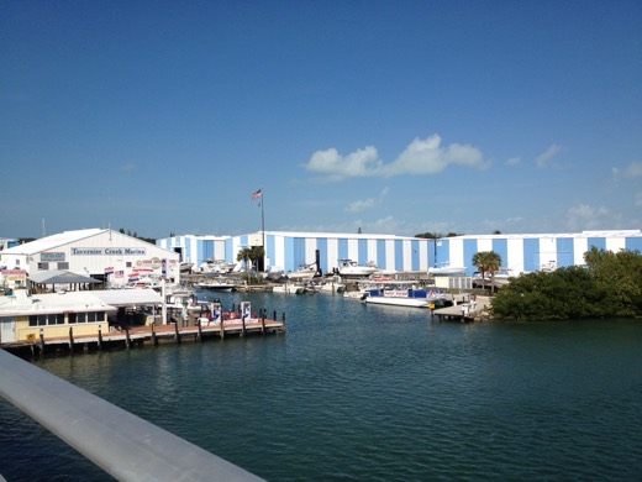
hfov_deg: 52.6
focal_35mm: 35
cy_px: 241
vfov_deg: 40.7
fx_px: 649
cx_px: 321
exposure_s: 1/3953
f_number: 2.4
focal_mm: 4.28
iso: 64
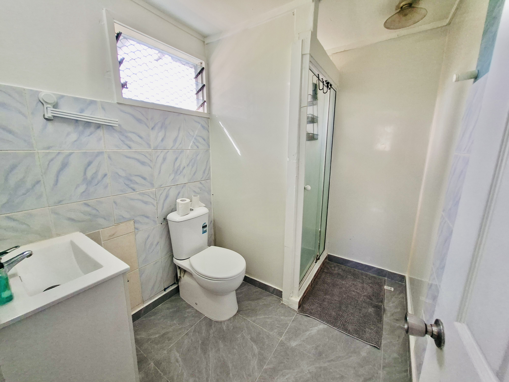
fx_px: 191
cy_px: 191
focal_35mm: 13
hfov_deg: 106.2
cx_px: 254
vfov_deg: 89.9
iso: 40
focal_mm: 1.74
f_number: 2.2
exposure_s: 1/50
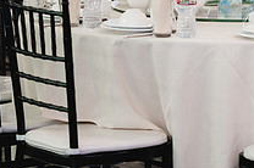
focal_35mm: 242
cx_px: 214
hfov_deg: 8.5
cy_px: -29
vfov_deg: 5.6
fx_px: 1705
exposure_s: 1/1000
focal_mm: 85
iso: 2000
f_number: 1.8
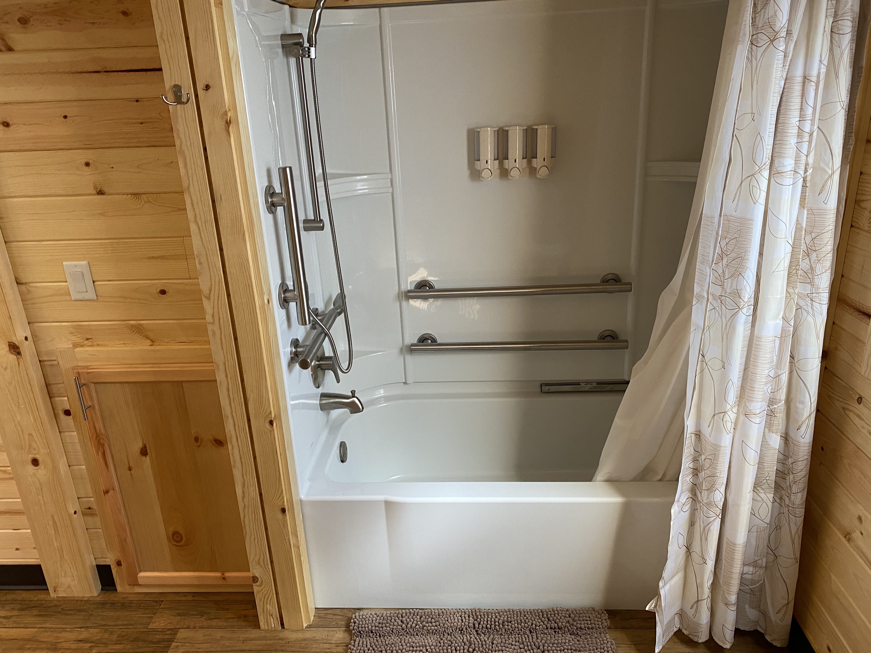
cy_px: 326
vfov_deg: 53.1
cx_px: 436
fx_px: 654
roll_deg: +3.7
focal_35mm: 26
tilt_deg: -22.0
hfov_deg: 67.3
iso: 160
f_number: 1.8
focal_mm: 4.25
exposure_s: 1/60
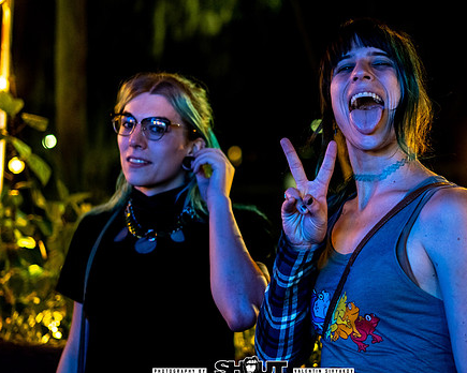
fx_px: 1023
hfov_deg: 25.6
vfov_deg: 20.7
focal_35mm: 74
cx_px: 301
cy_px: 195
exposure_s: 1/125
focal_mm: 50
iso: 1250
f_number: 1.8
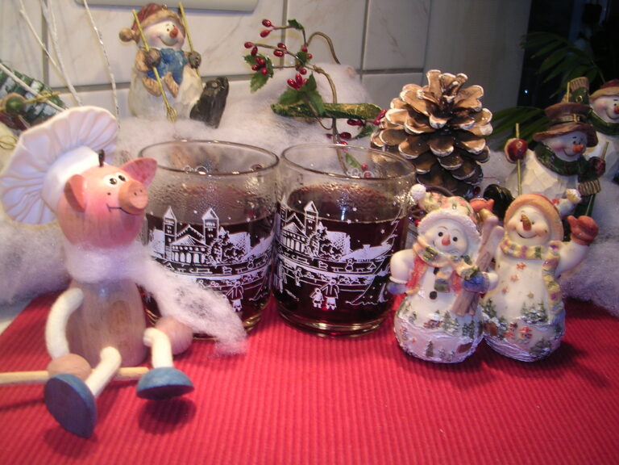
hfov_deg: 49.0
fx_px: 680
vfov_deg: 37.7
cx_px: 310
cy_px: 232
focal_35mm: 38
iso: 100
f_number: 2.8
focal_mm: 5.8
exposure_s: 1/30
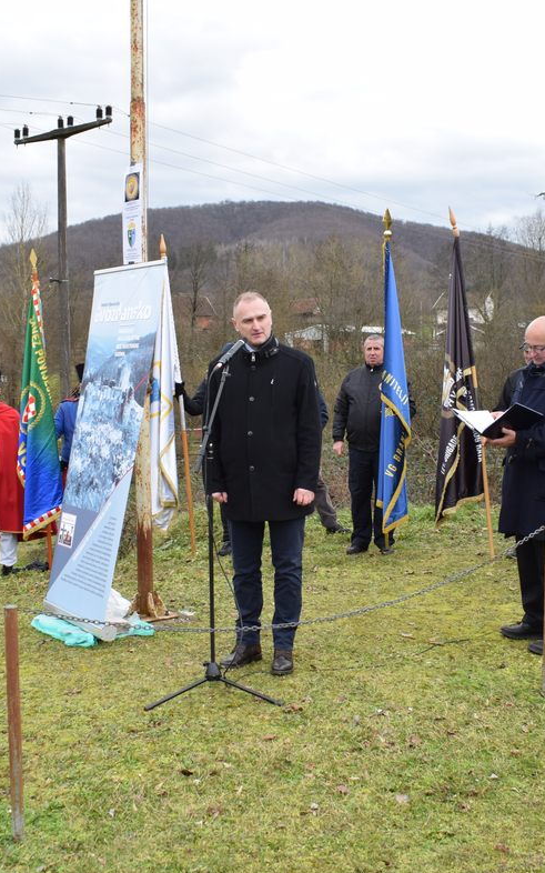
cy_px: 440
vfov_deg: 47.2
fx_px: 998
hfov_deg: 30.5
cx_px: 306
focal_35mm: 42
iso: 400
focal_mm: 18
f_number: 7.1
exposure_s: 1/200
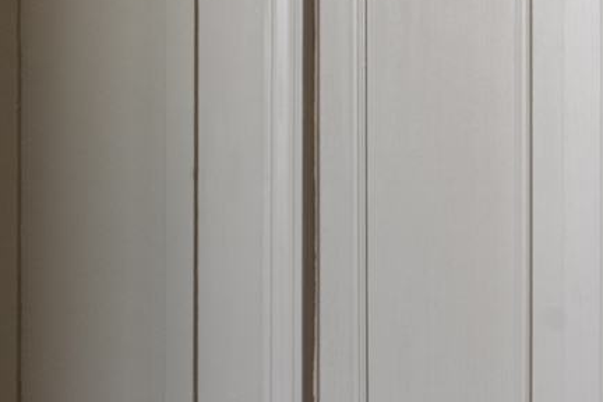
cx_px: 1018
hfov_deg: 18.6
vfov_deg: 14.5
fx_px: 1507
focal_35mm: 90
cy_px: -138
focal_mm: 24
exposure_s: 1/40
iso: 400
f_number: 8
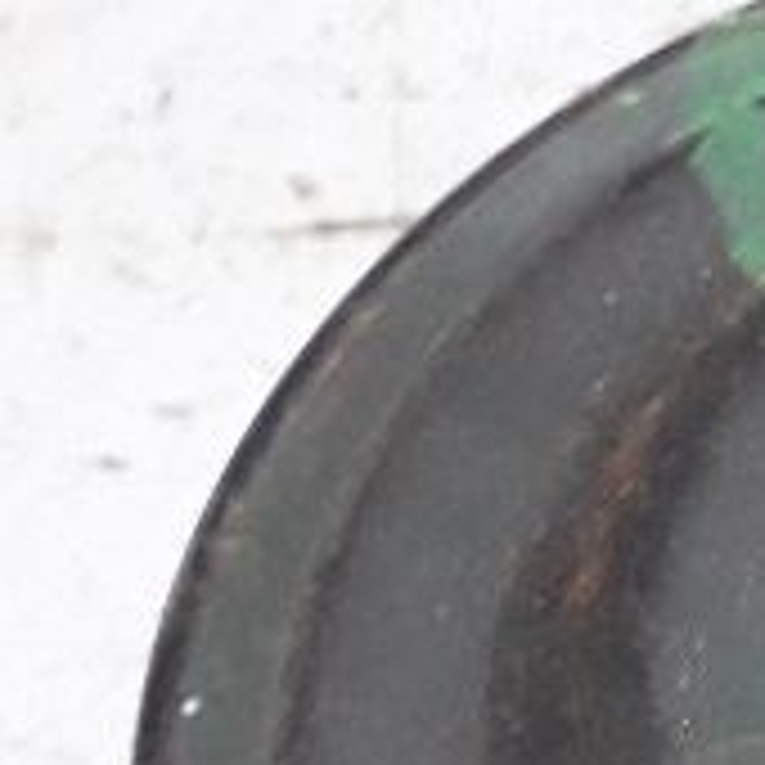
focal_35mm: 144
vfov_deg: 12.0
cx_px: 1143
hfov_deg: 11.6
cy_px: 792
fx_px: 3600
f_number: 1.9
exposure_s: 1/25
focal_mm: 3.6
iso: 250
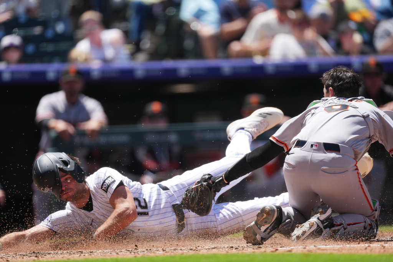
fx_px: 6548
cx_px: 196
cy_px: 131
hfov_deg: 3.4
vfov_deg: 2.3
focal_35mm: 600
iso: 400
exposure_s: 1/2500
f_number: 4
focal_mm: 600
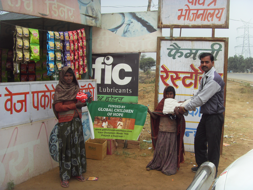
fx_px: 285
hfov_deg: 47.9
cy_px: 95
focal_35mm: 39
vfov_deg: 36.8
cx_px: 126
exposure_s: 1/250
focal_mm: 6.6
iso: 80
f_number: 3.5
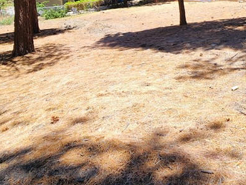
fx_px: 242
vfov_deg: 37.5
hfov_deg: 50.4
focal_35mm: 34
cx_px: 200
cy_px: 2
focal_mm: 2.2
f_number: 2.2
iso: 50
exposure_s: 1/784
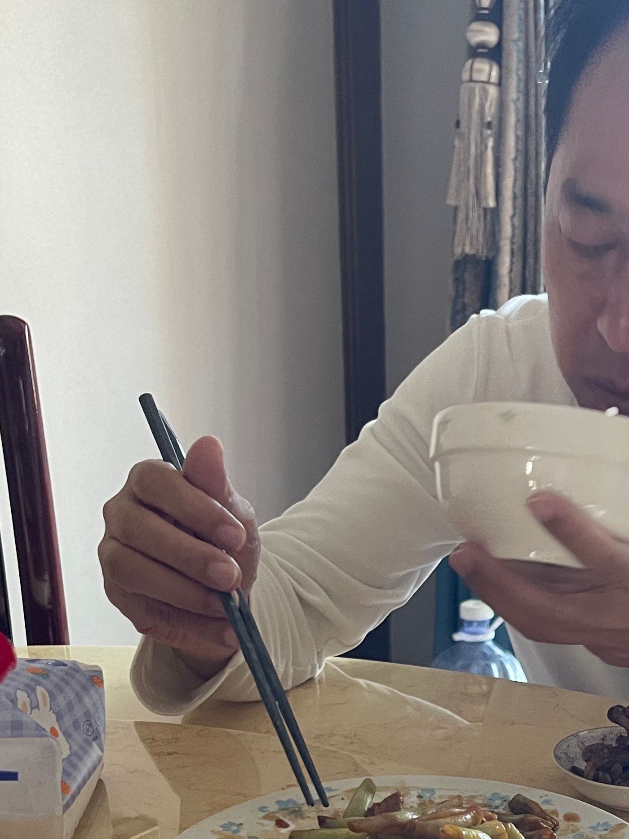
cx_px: 514
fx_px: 1308
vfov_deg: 32.7
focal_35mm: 54
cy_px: 836
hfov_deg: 26.5
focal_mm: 5.1
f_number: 1.6
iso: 320
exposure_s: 1/50
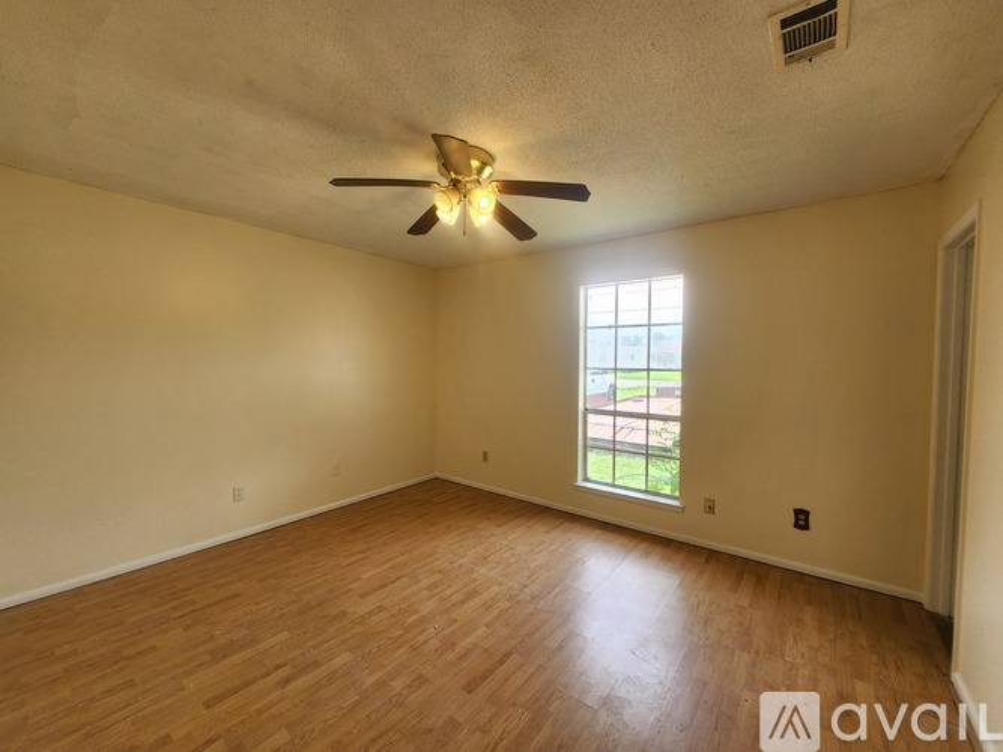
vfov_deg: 89.9
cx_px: 502
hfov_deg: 106.2
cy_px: 376
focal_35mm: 13
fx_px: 377
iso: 64
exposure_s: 1/120
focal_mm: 2.2
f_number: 2.2
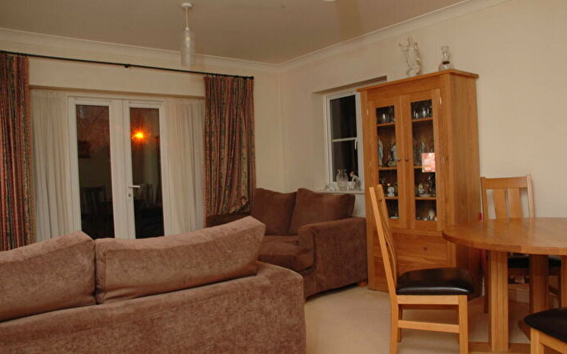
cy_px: 181
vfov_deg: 44.5
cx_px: 286
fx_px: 433
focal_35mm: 28
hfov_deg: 66.5
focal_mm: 18
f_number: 11
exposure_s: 5
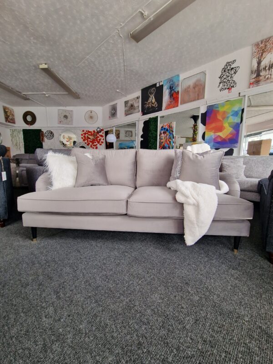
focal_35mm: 13
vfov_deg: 106.2
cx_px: 136
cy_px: 182
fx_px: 137
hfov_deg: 89.9
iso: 100
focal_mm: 2.2
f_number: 2.2
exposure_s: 1/50
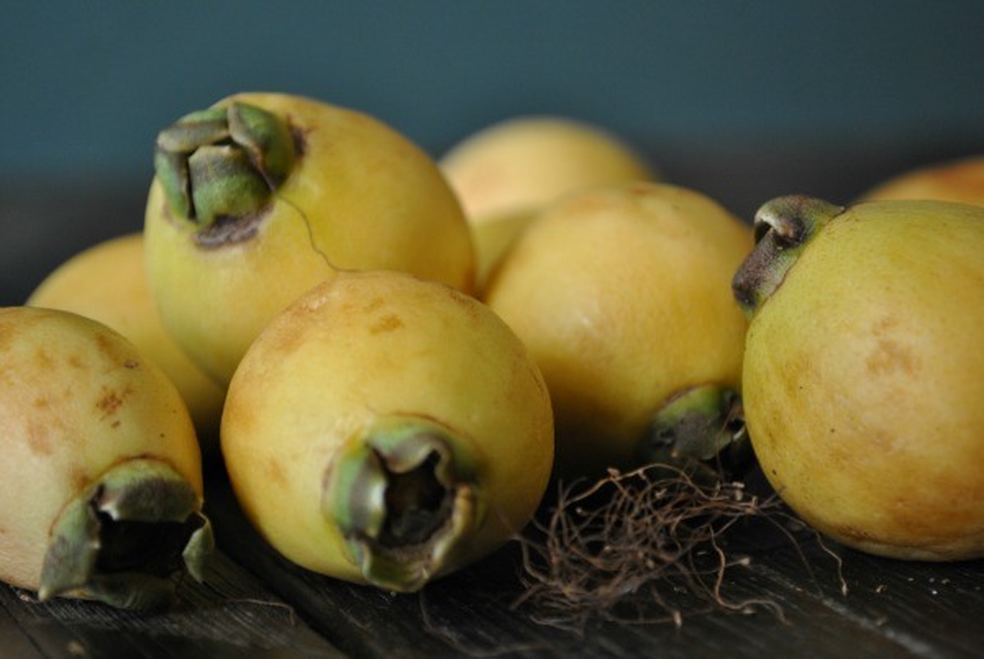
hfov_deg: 24.6
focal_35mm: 82
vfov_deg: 16.6
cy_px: 330
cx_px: 492
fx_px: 2258
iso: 400
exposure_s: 1/25
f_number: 5.6
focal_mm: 55
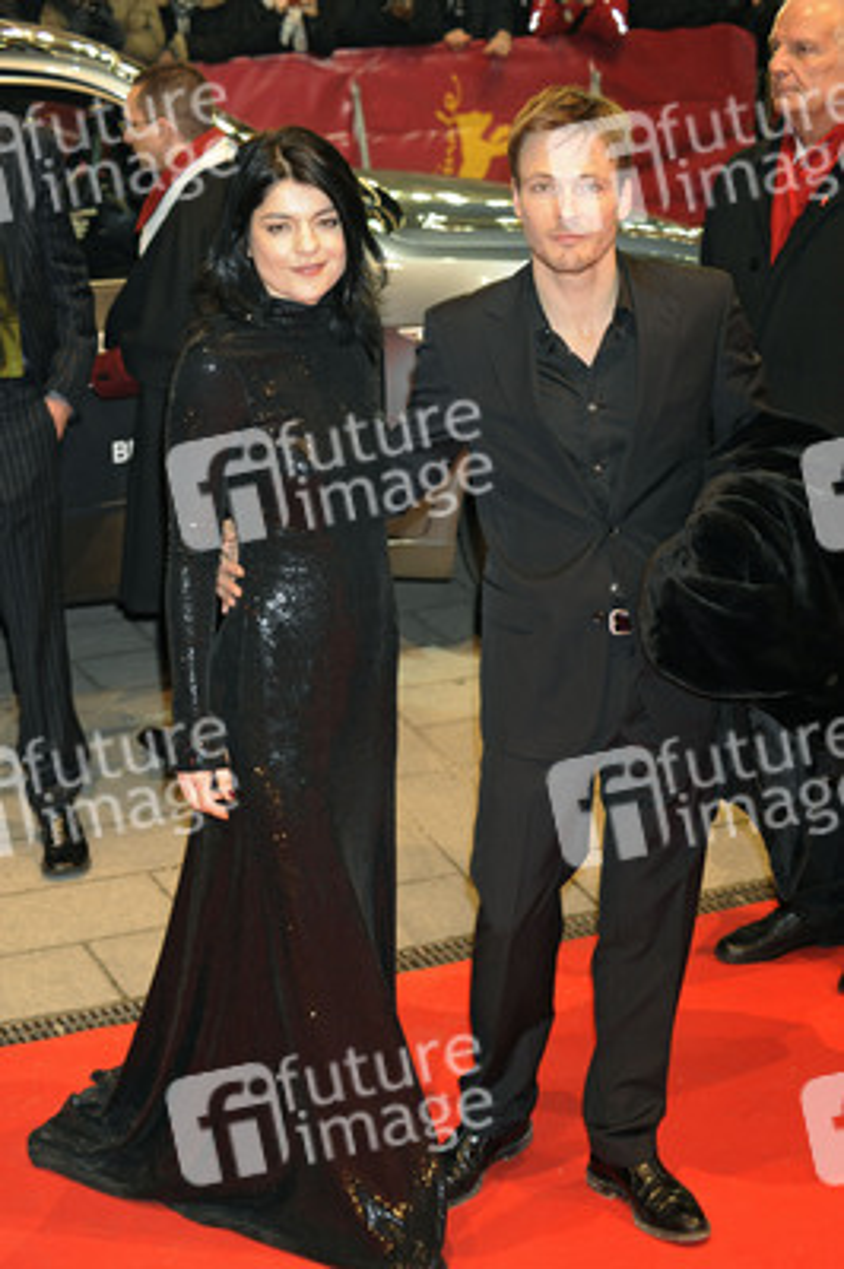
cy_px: 634
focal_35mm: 70
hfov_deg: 19.4
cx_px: 422
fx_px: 2466
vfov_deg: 28.9
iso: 2000
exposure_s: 1/200
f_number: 5.6
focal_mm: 70
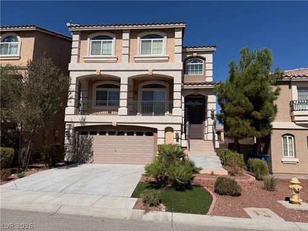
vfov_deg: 56.8
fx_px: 214
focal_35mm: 24
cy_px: 116
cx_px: 154
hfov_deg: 71.6
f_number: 1.78
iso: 80
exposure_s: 1/10309
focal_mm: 6.76
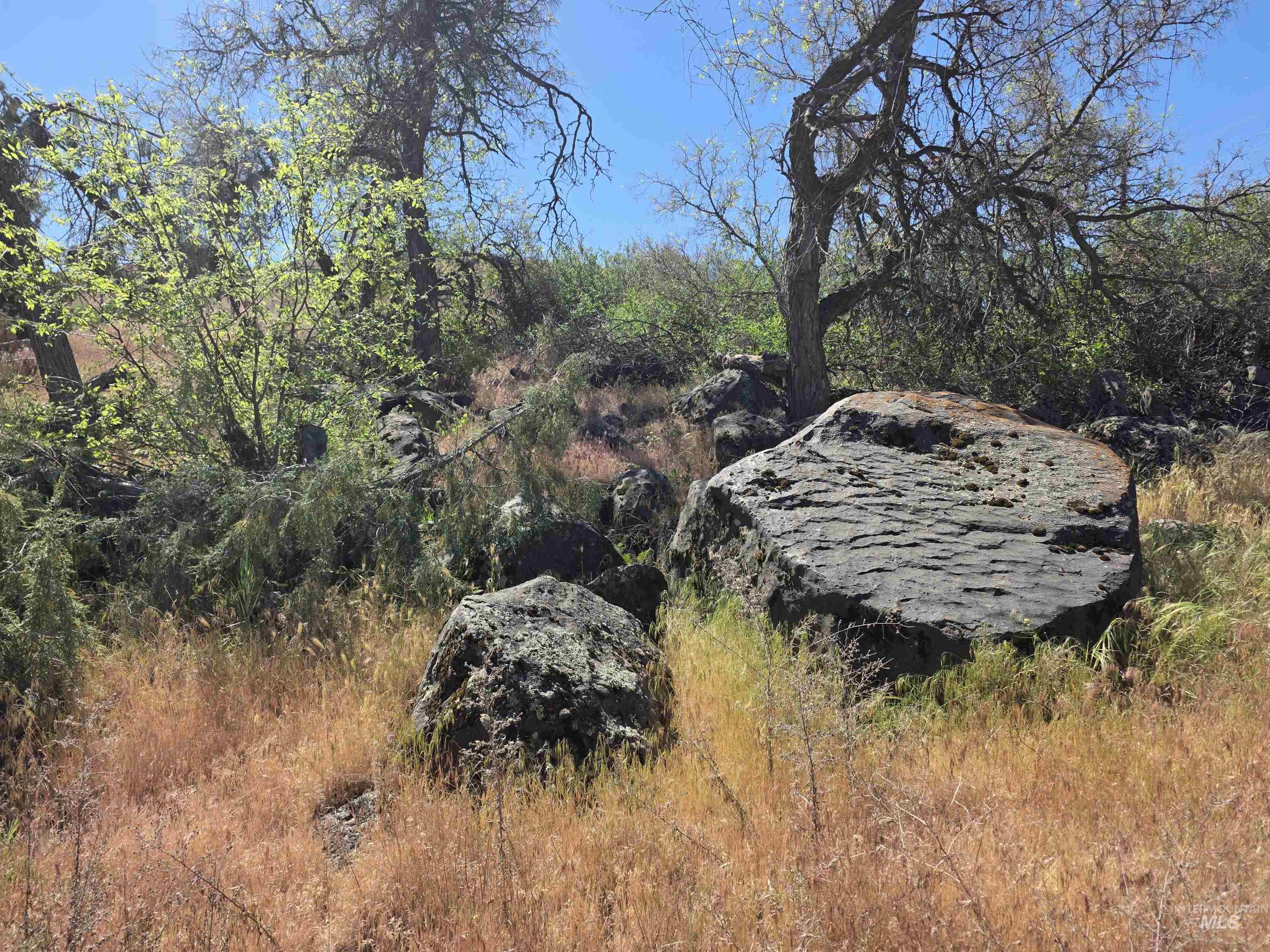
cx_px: 635
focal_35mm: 23
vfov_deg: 58.9
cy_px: 476
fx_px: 844
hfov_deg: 73.9
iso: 80
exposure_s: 1/3972
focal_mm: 6.25
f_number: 1.7
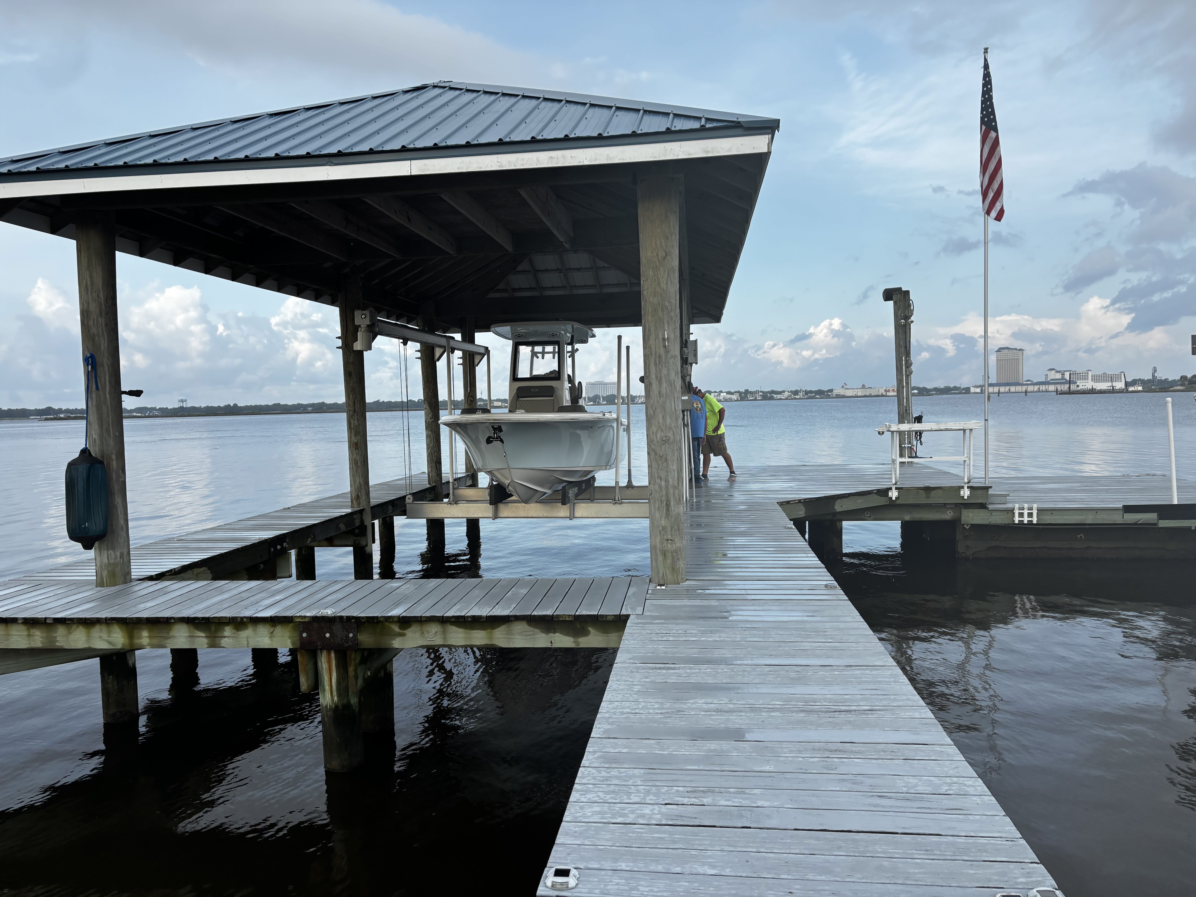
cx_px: 598
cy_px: 448
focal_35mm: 26
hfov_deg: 67.3
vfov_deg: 53.1
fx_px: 898
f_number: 1.6
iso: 50
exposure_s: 1/1115
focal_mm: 5.96
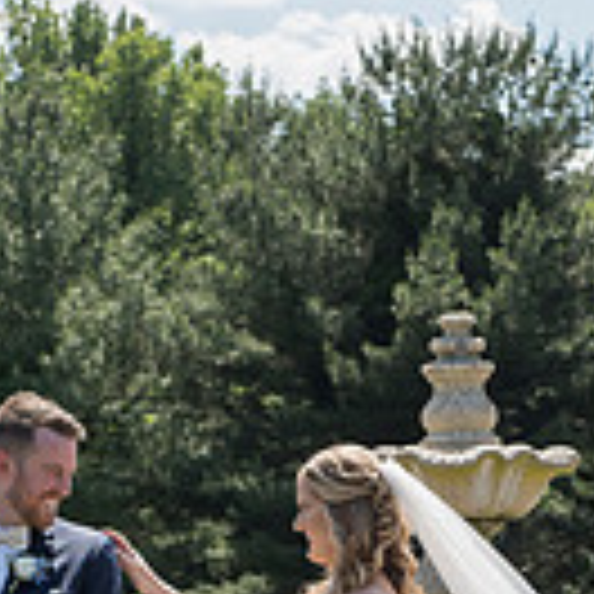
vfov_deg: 9.6
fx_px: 3495
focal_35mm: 180
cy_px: 644
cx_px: 324
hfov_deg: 9.7
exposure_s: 1/1000
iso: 400
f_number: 6.3
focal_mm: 62
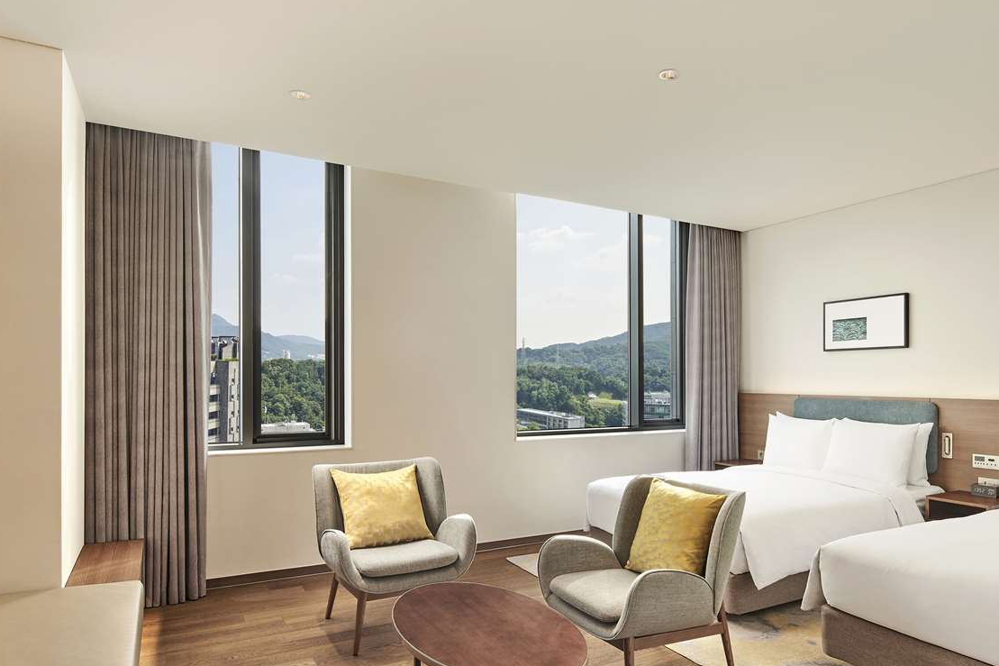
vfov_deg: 54.6
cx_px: 569
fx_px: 638
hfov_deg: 75.7
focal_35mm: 23
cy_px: 405
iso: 400
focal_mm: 17
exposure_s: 1/5
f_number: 11
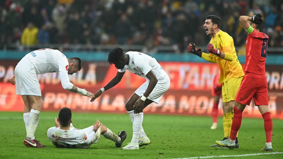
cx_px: 141
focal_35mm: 315
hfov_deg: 6.9
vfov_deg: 3.9
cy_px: 69
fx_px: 2364
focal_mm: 300
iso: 4000
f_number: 2.8
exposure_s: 1/3200
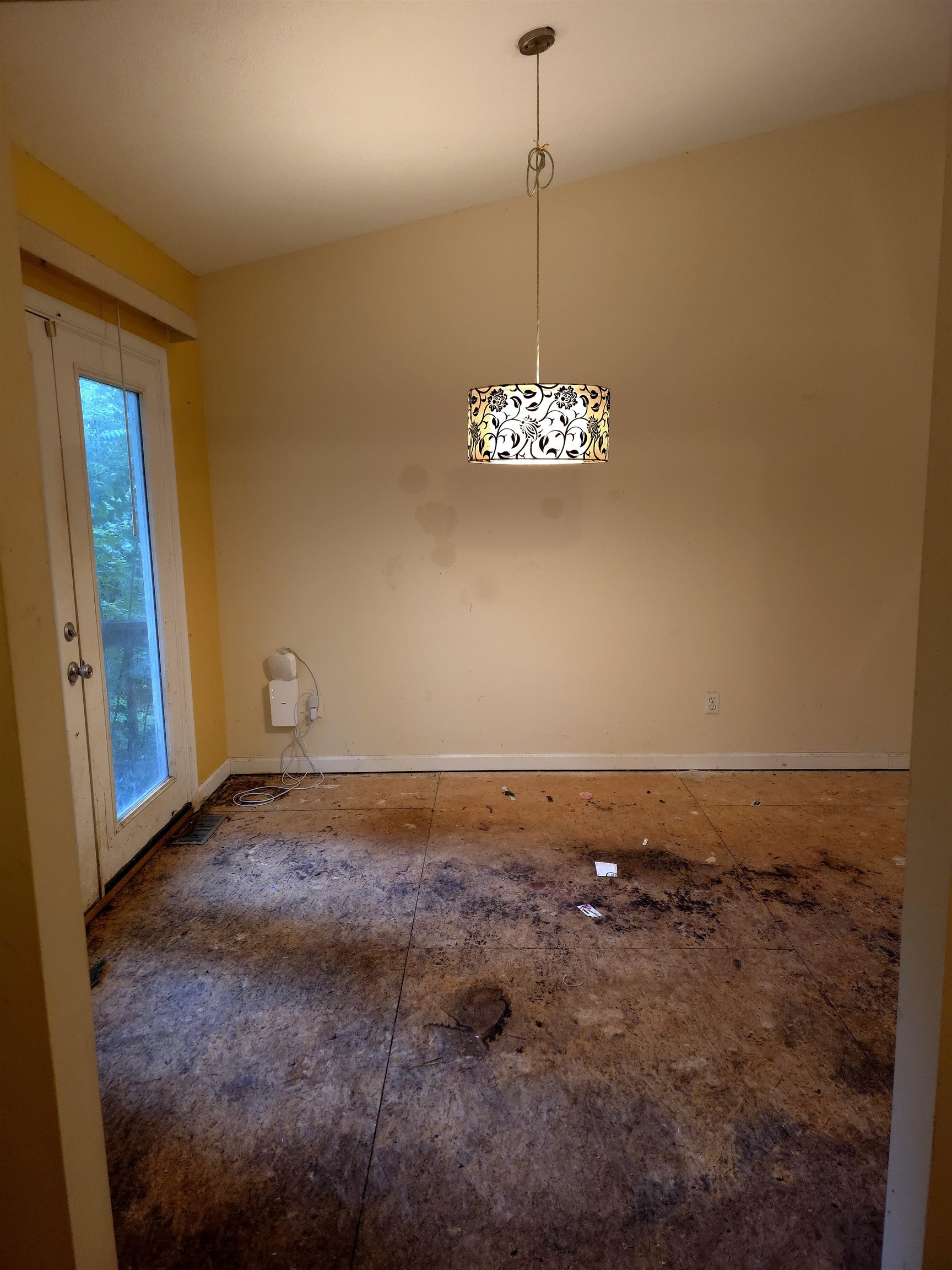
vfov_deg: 73.9
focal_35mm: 23
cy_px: 635
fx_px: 843
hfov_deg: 58.9
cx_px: 476
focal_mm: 6.3
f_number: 1.7
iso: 400
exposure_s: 1/60
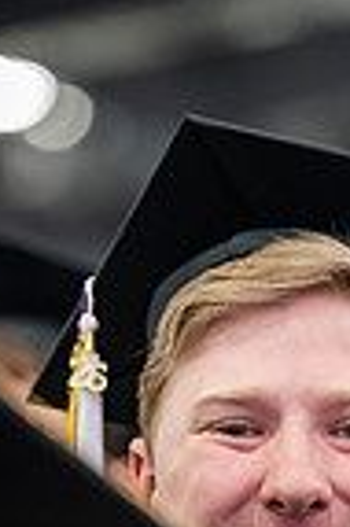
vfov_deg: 5.4
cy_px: 623
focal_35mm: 378
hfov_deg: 3.6
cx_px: 376
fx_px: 5525
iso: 2500
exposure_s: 1/200
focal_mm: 120
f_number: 2.8
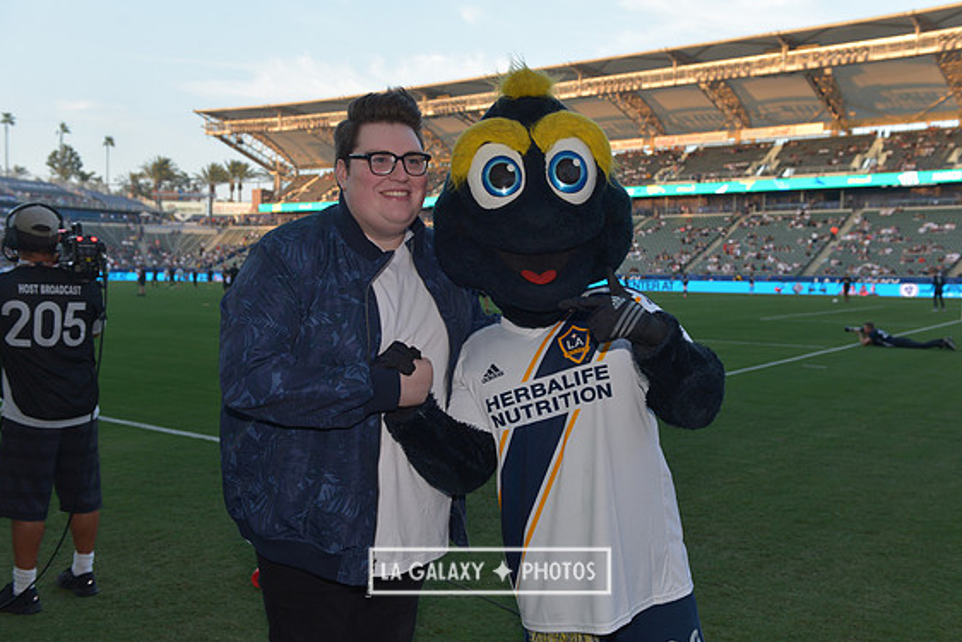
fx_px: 882
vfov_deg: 40.0
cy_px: 314
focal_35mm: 33
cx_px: 490
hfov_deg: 57.2
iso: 400
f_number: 5
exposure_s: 1/250
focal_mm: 32
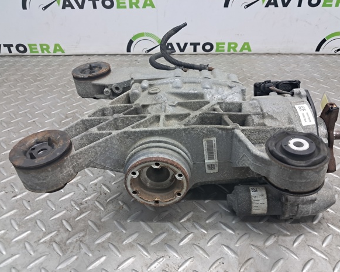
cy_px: 138
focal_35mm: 29
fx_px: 292
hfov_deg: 60.4
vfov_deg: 50.0
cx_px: 178
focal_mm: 4
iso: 160
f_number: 1.8
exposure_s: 1/50
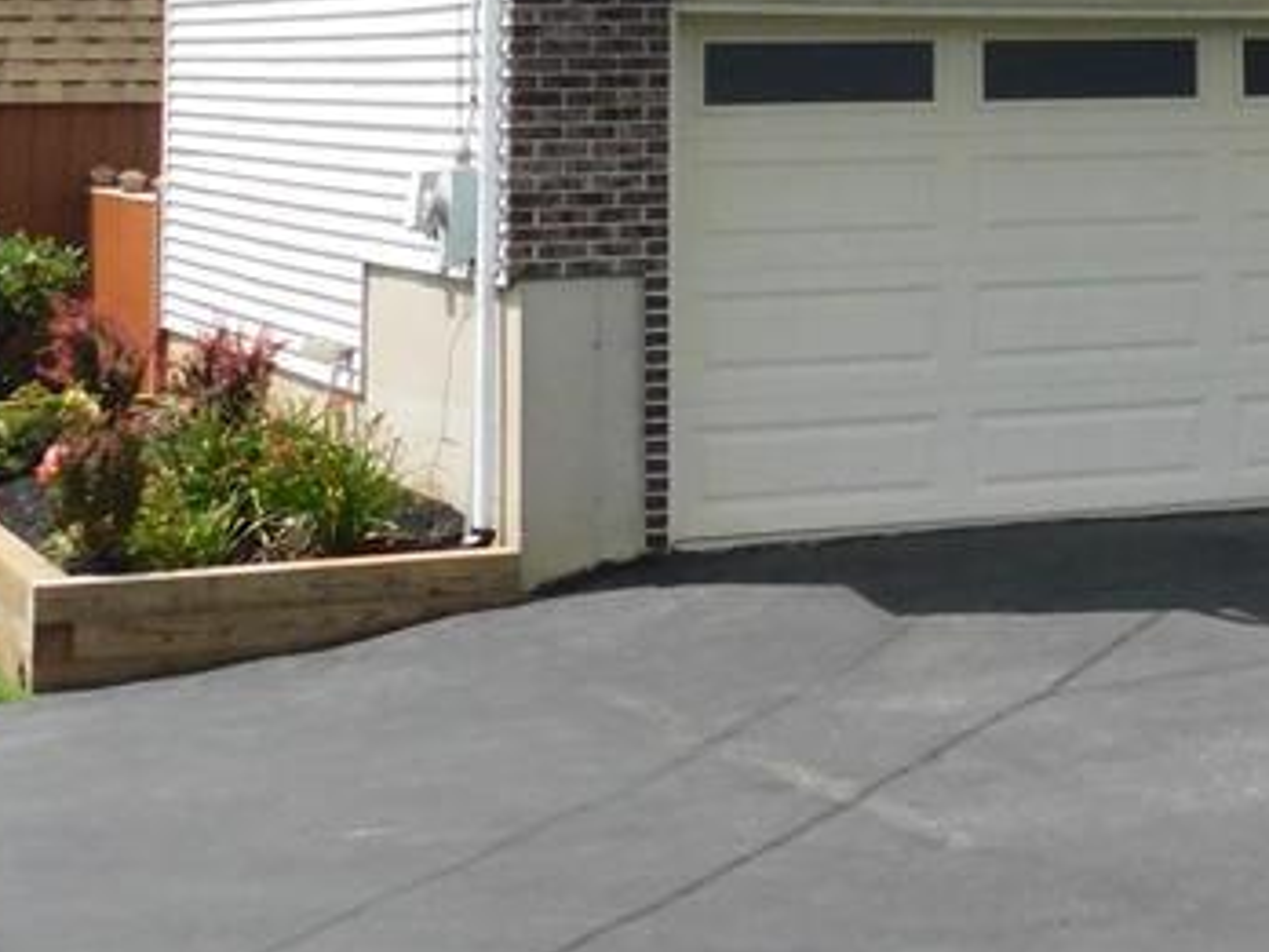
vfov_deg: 13.5
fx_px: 3886
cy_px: -292
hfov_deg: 17.3
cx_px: 1696
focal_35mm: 106
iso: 400
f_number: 7
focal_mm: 6.3
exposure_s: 1/800
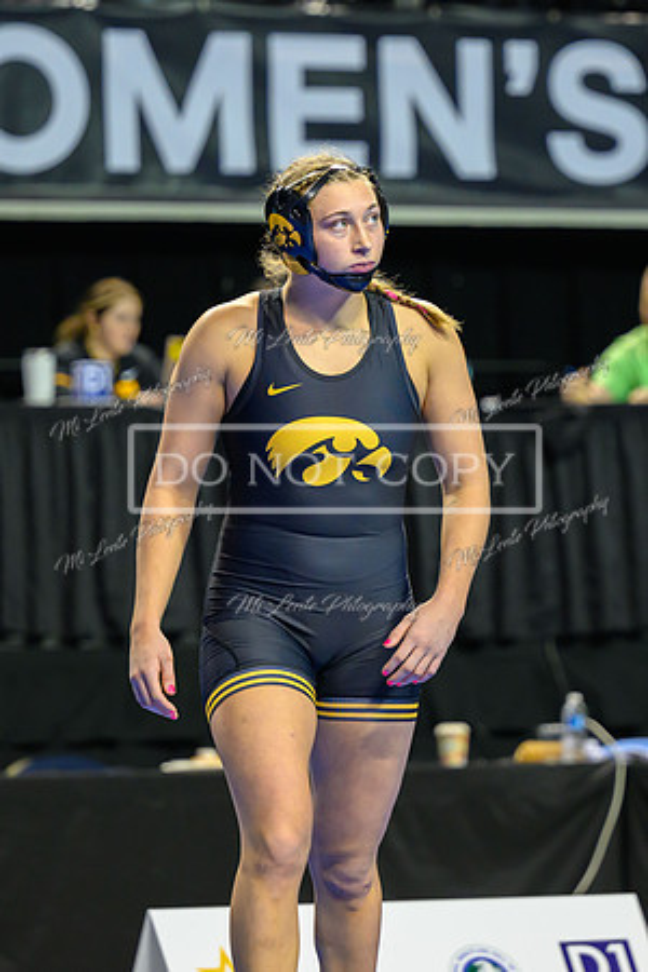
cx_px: 401
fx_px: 6551
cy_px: 371
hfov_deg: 5.7
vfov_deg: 8.5
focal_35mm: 243
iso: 2500
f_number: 2.8
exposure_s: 1/800
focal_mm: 130
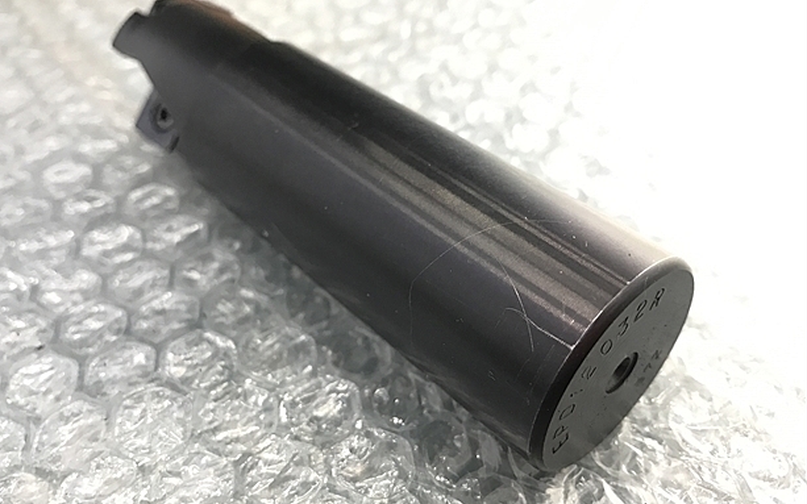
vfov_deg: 40.6
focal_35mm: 31
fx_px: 682
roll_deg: +1.2
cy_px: 274
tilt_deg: -44.0
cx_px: 387
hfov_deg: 61.2
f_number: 1.8
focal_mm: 3.99
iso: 40
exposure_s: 1/20
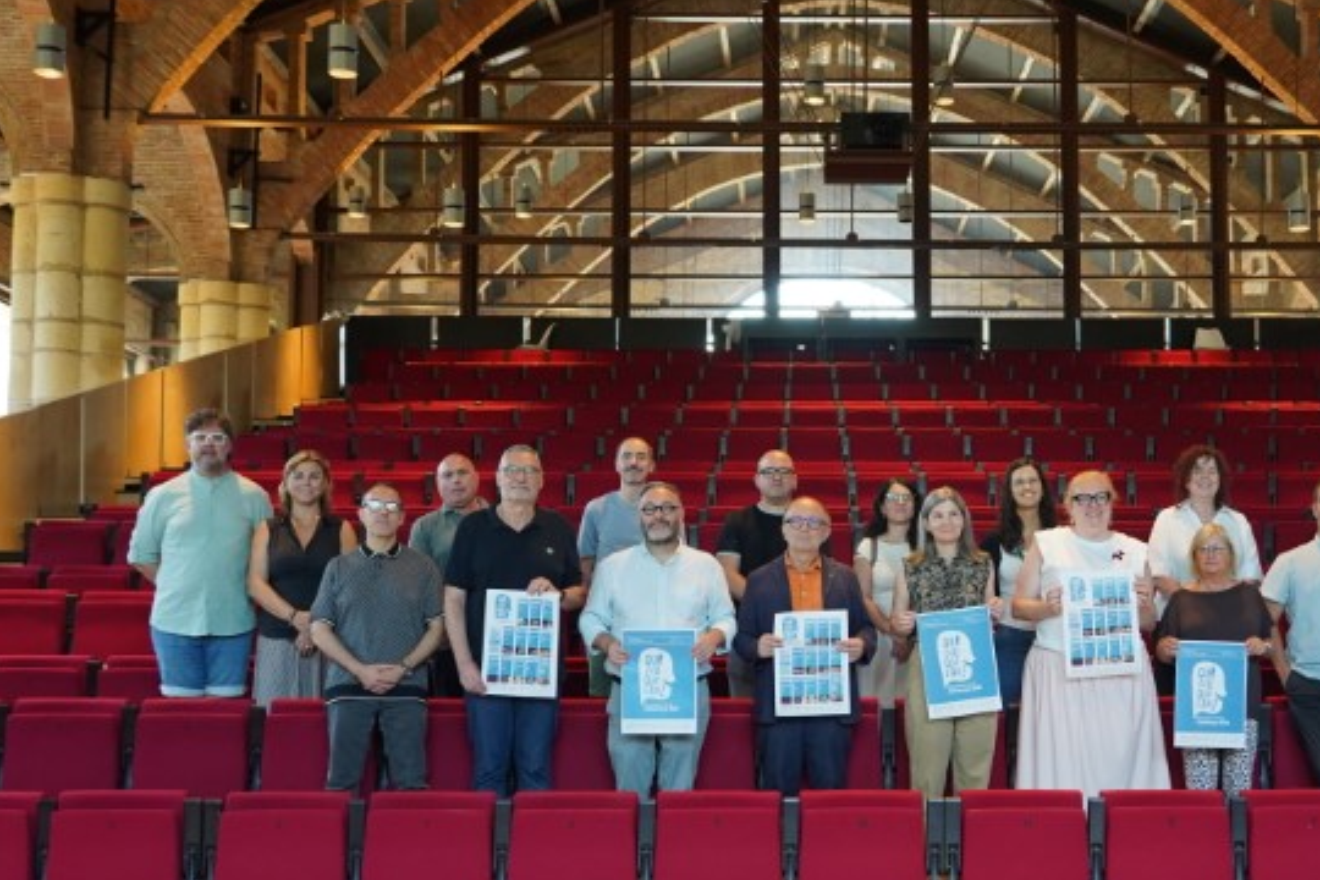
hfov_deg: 40.8
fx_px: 1760
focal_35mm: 48
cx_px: 829
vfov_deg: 28.0
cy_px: 516
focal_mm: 24
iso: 2000
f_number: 4
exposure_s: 1/160
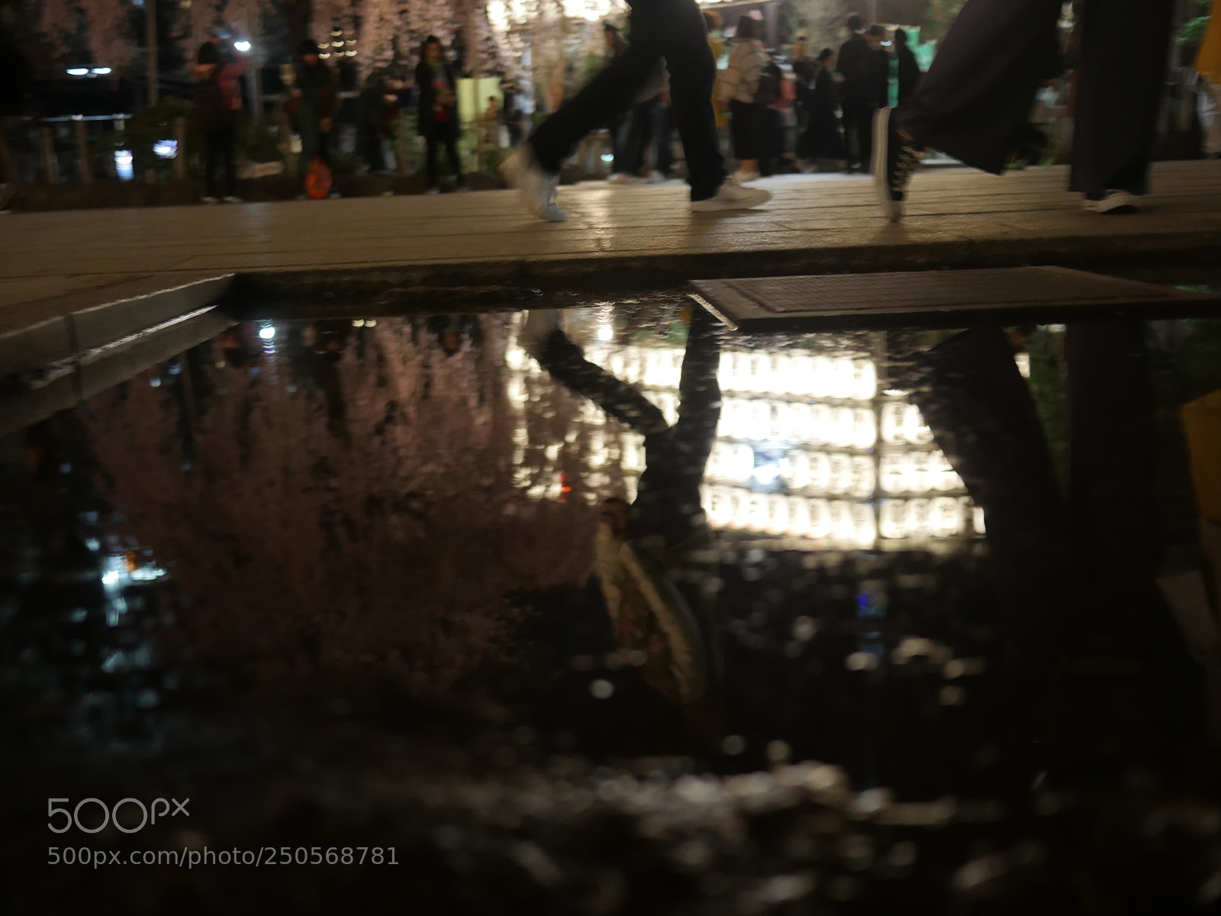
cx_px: 610
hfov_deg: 46.8
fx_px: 1411
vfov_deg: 36.0
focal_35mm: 40
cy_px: 458
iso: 800
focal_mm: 20
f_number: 1.7
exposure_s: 1/30
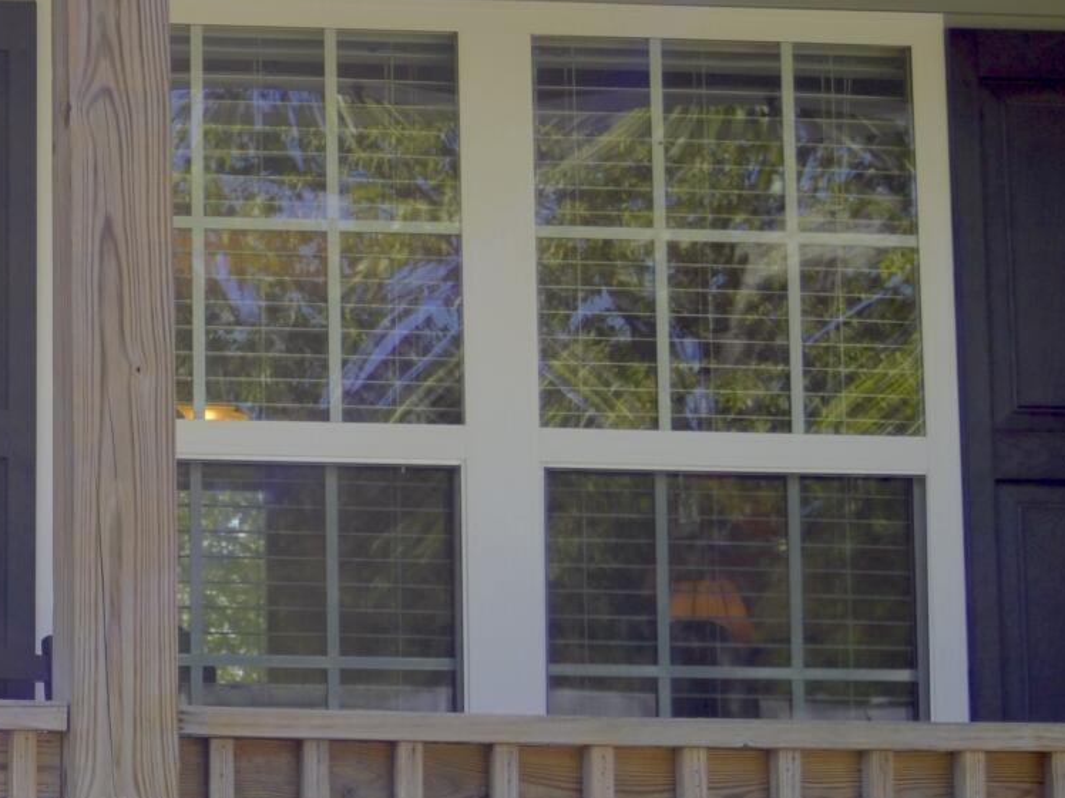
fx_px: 3200
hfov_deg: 17.2
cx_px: -481
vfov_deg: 14.2
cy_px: 314
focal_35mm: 104
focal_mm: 18
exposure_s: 1/320
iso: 100
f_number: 3.5
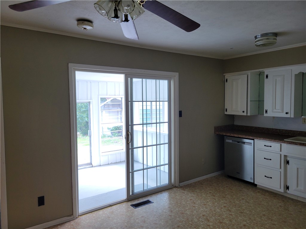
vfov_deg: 53.1
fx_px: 230
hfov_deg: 67.3
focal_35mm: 26
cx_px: 153
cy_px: 114
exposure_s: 1/120
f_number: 1.8
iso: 100
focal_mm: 5.4
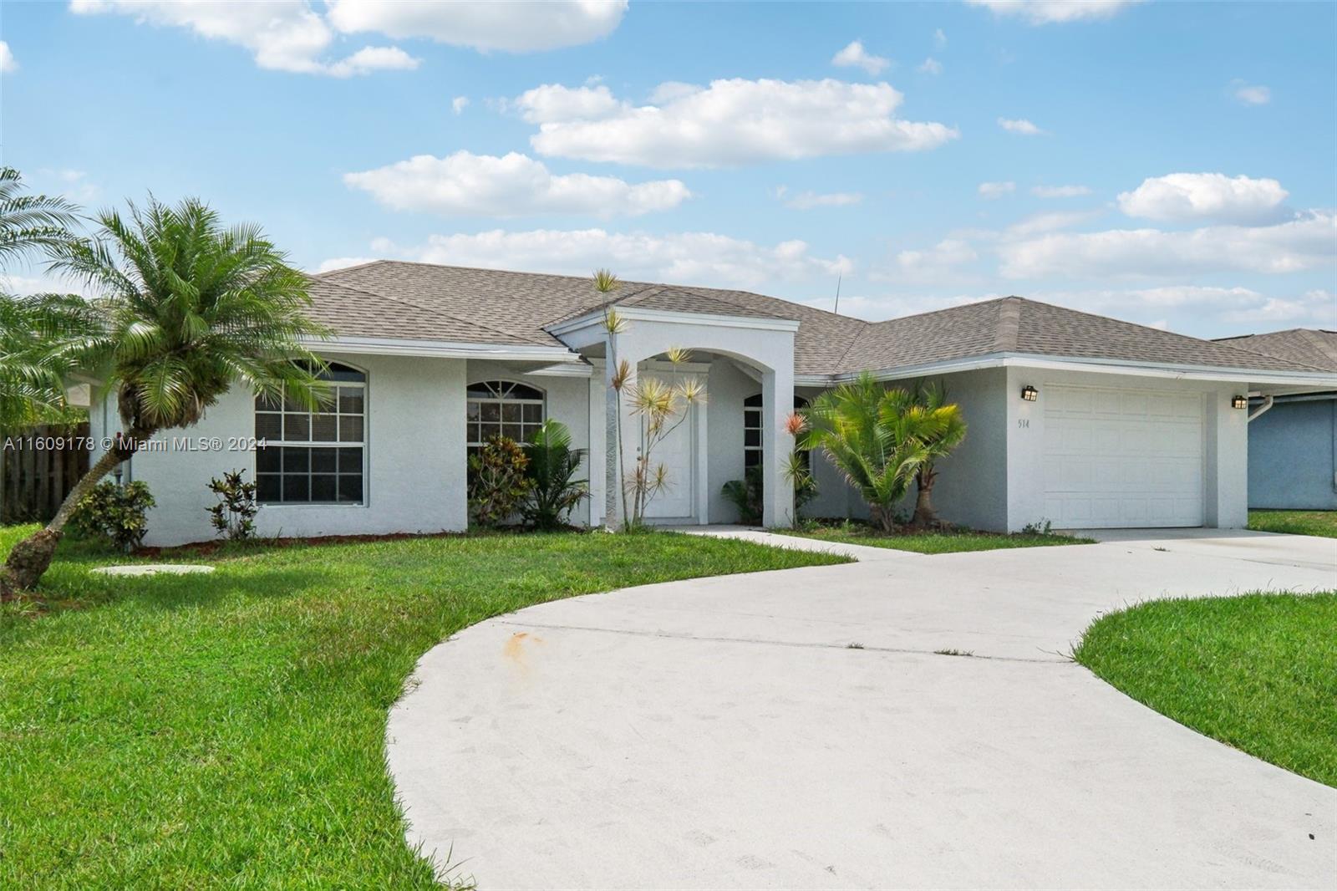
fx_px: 1114
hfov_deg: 61.9
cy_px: 446
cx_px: 668
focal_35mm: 30
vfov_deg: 43.6
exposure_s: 1/5000
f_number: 8
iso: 1250
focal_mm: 20
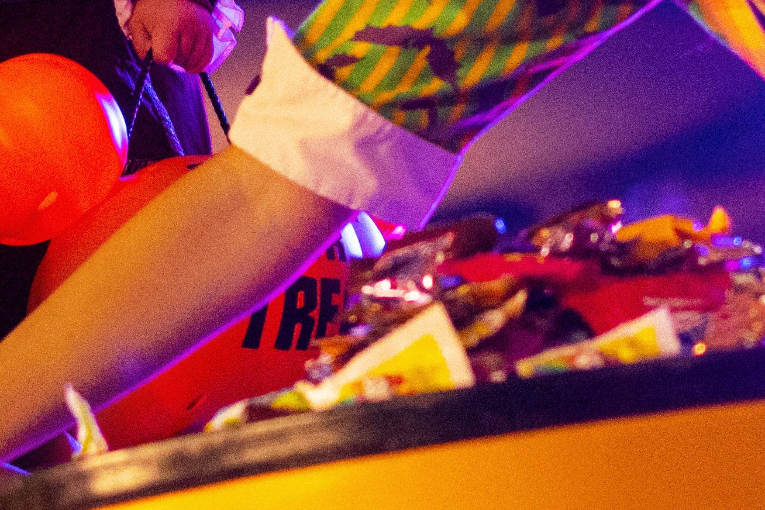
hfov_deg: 9.3
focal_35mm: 221
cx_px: 180
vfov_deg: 6.2
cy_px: -50
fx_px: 4696
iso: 2000
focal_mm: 35
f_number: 1.8
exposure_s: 1/400
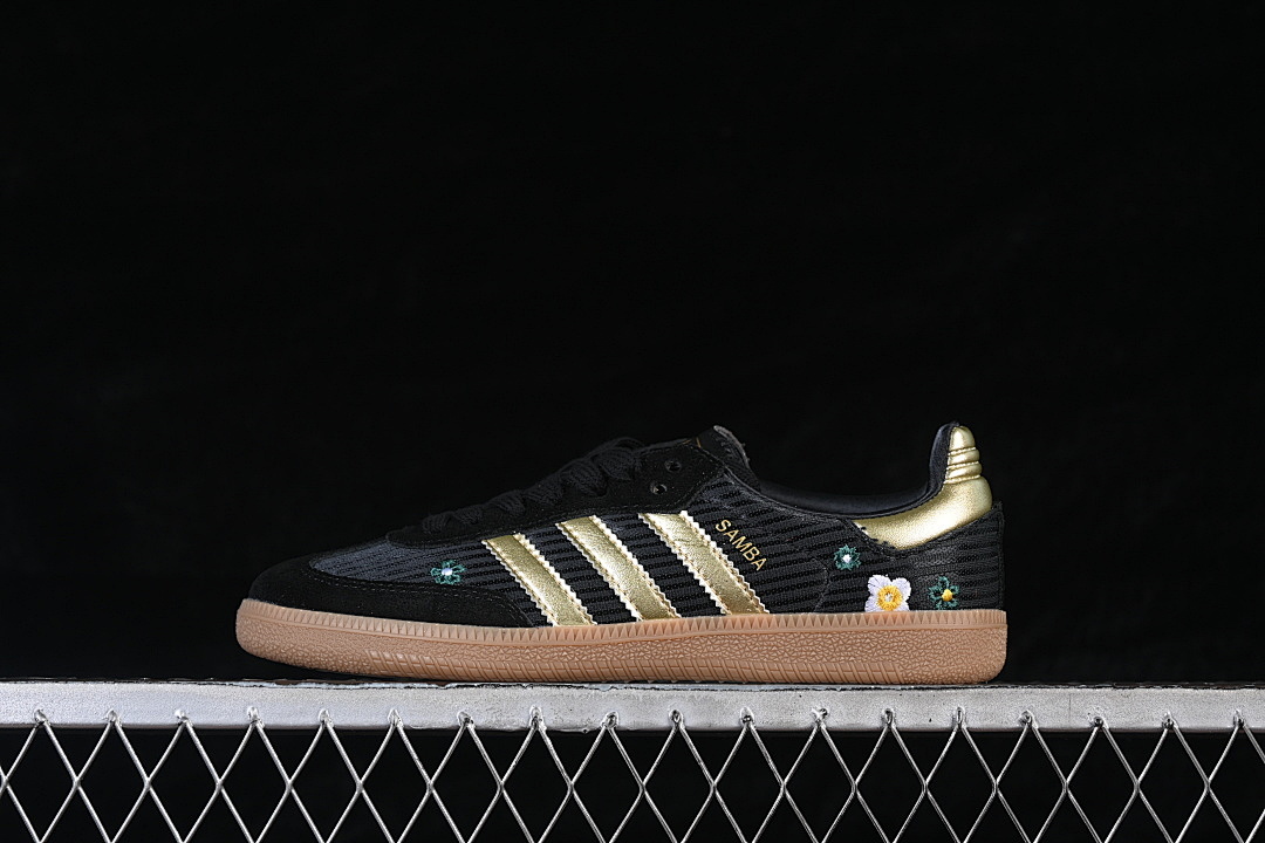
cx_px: 632
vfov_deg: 18.2
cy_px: 422
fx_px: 2635
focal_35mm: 75
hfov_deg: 27.0
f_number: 6.3
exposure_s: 1/60
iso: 160
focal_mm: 50
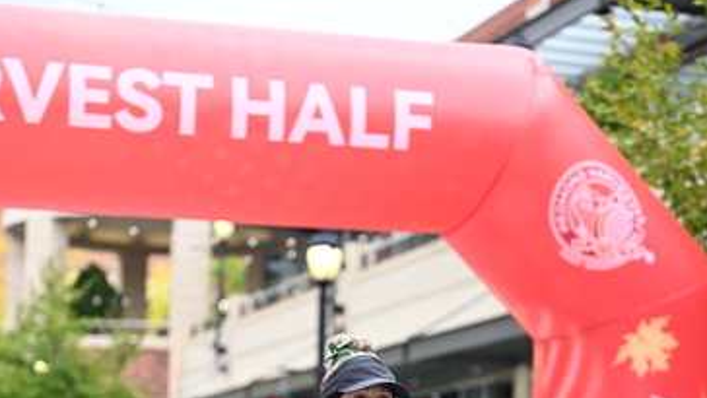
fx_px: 2288
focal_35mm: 122
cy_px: 476
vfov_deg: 9.8
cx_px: 353
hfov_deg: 17.6
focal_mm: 77
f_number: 2.8
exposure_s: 1/1600
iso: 640
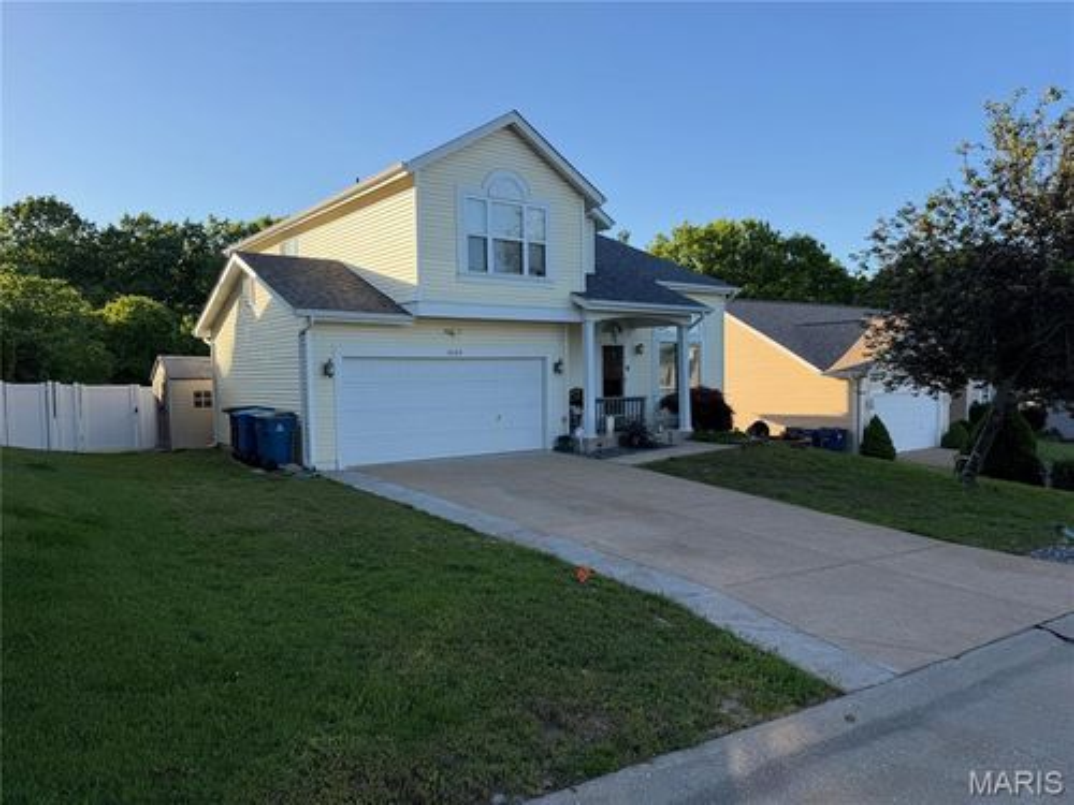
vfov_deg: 56.8
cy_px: 402
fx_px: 745
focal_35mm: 24
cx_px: 537
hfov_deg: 71.6
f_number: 1.78
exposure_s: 1/1770
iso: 80
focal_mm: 6.76
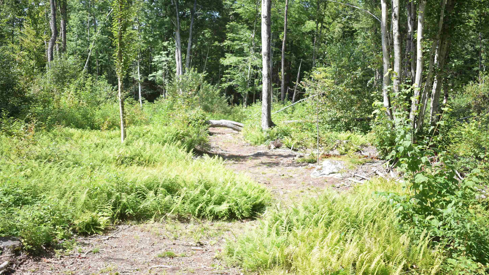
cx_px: 243
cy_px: 137
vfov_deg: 29.7
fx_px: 519
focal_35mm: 40
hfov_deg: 50.5
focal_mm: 24
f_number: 4
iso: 100
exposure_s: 1/200
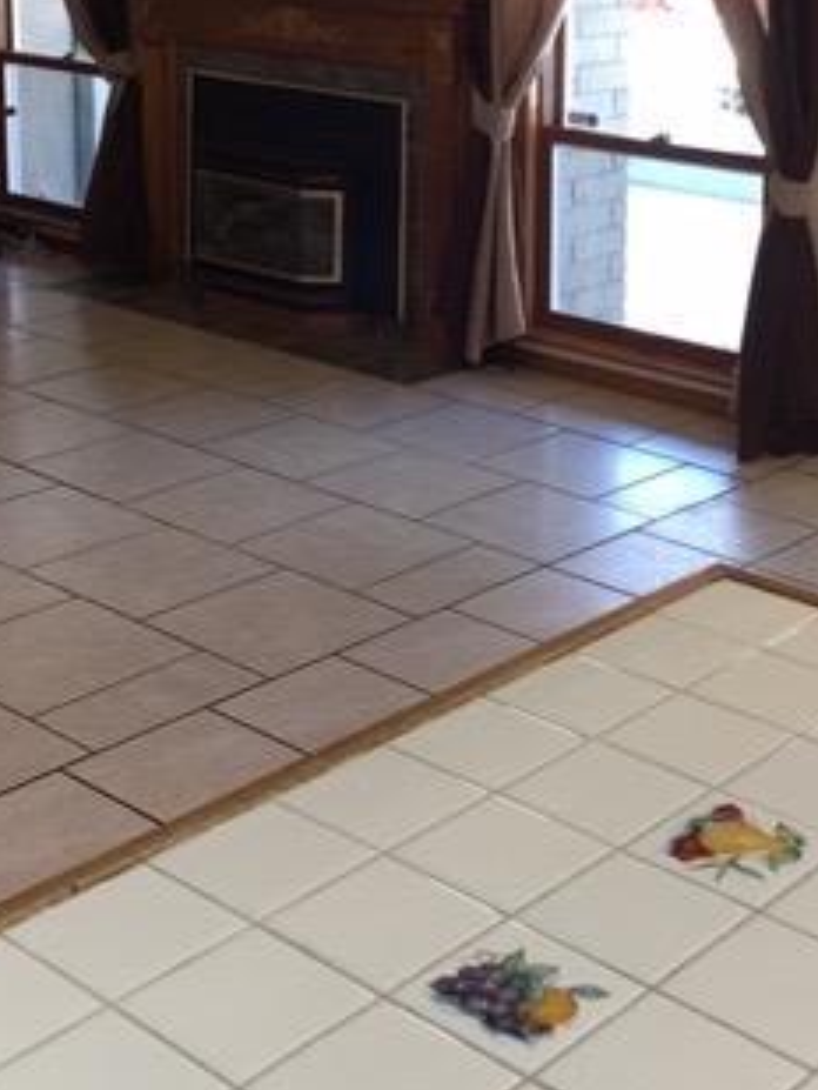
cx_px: 487
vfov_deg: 31.2
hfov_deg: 24.4
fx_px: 1889
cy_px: 198
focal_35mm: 60
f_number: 2.2
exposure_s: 1/30
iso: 40
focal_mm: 4.15
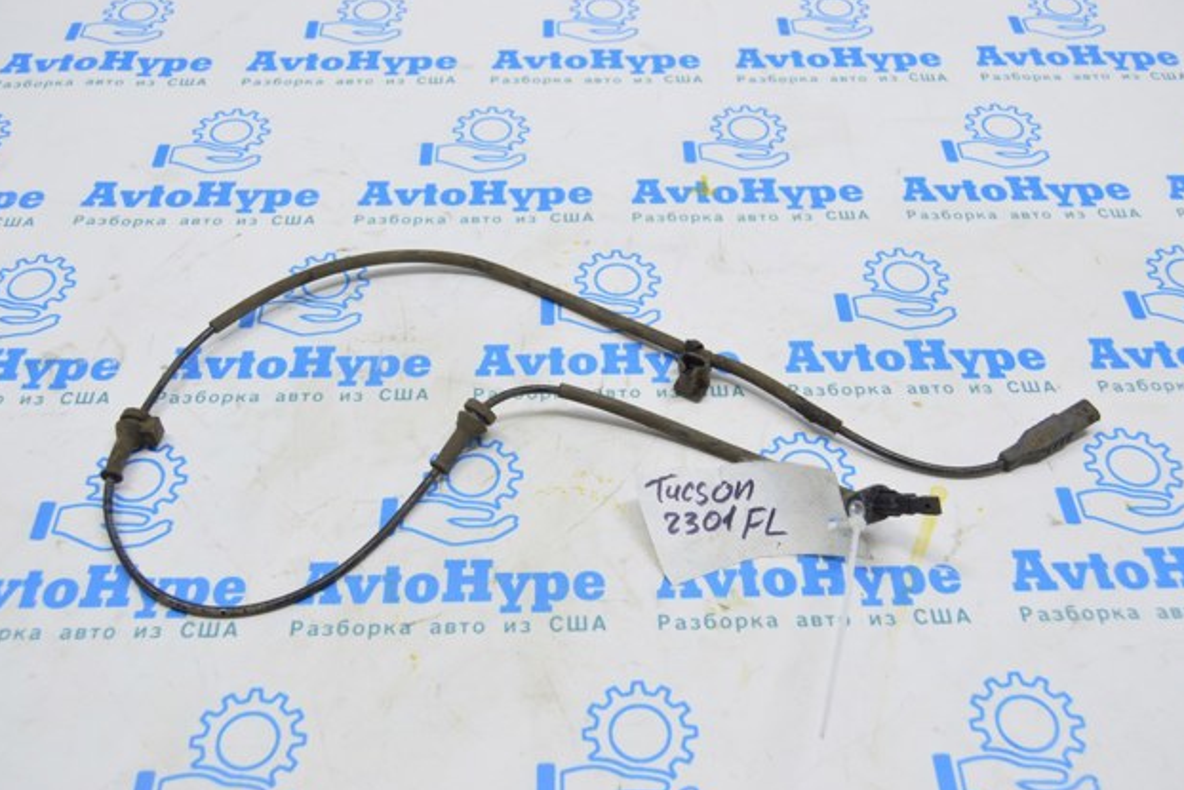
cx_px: 596
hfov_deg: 51.9
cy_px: 395
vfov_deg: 36.0
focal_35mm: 37
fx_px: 1217
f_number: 5.6
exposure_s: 1/20
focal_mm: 24
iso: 400
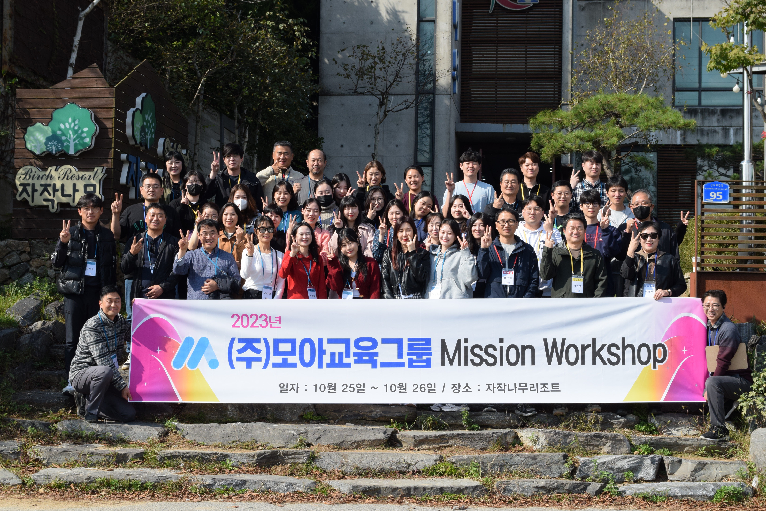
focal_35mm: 66
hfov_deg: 30.5
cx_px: 383
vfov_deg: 20.6
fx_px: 1405
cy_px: 256
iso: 500
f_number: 11
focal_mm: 44
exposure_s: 1/500
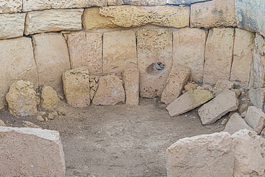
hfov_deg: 47.3
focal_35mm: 41
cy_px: 127
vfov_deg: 32.2
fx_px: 302
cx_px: 117
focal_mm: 18
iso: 400
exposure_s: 1/50
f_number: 4.5
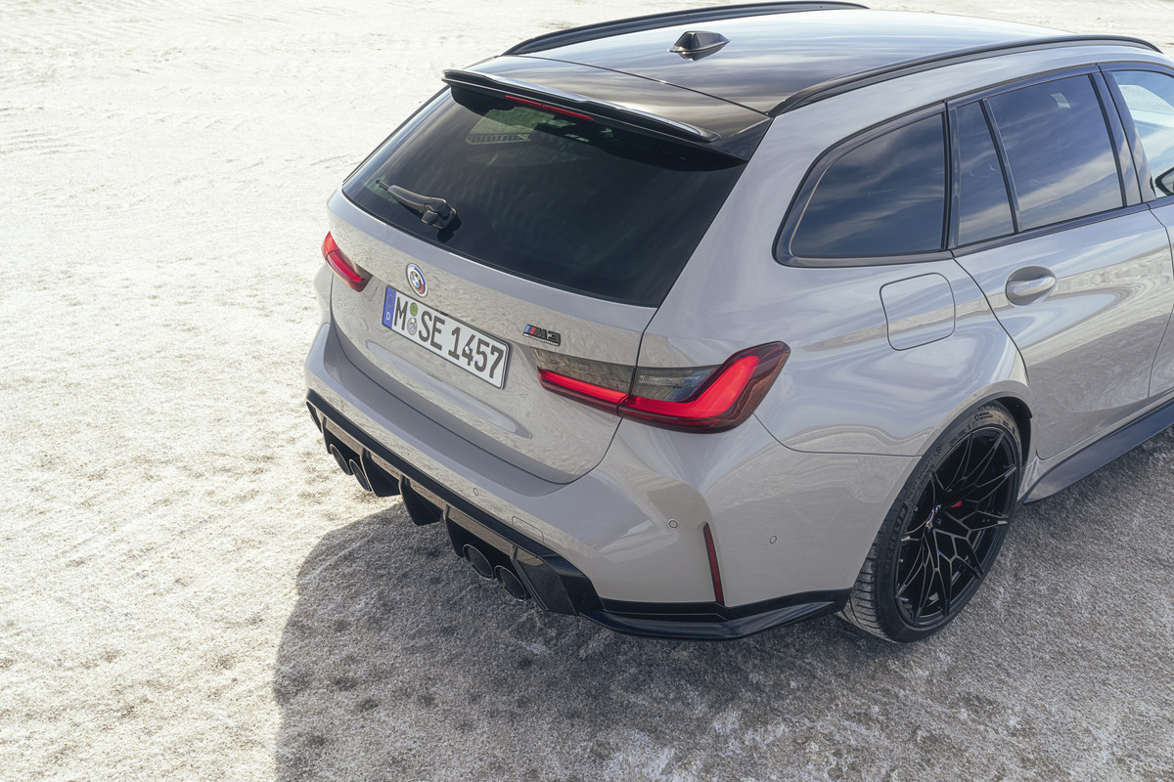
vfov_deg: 37.9
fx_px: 1141
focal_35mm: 35
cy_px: 391
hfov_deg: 54.4
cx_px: 587
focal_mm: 35
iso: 100
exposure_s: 1/160
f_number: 6.3
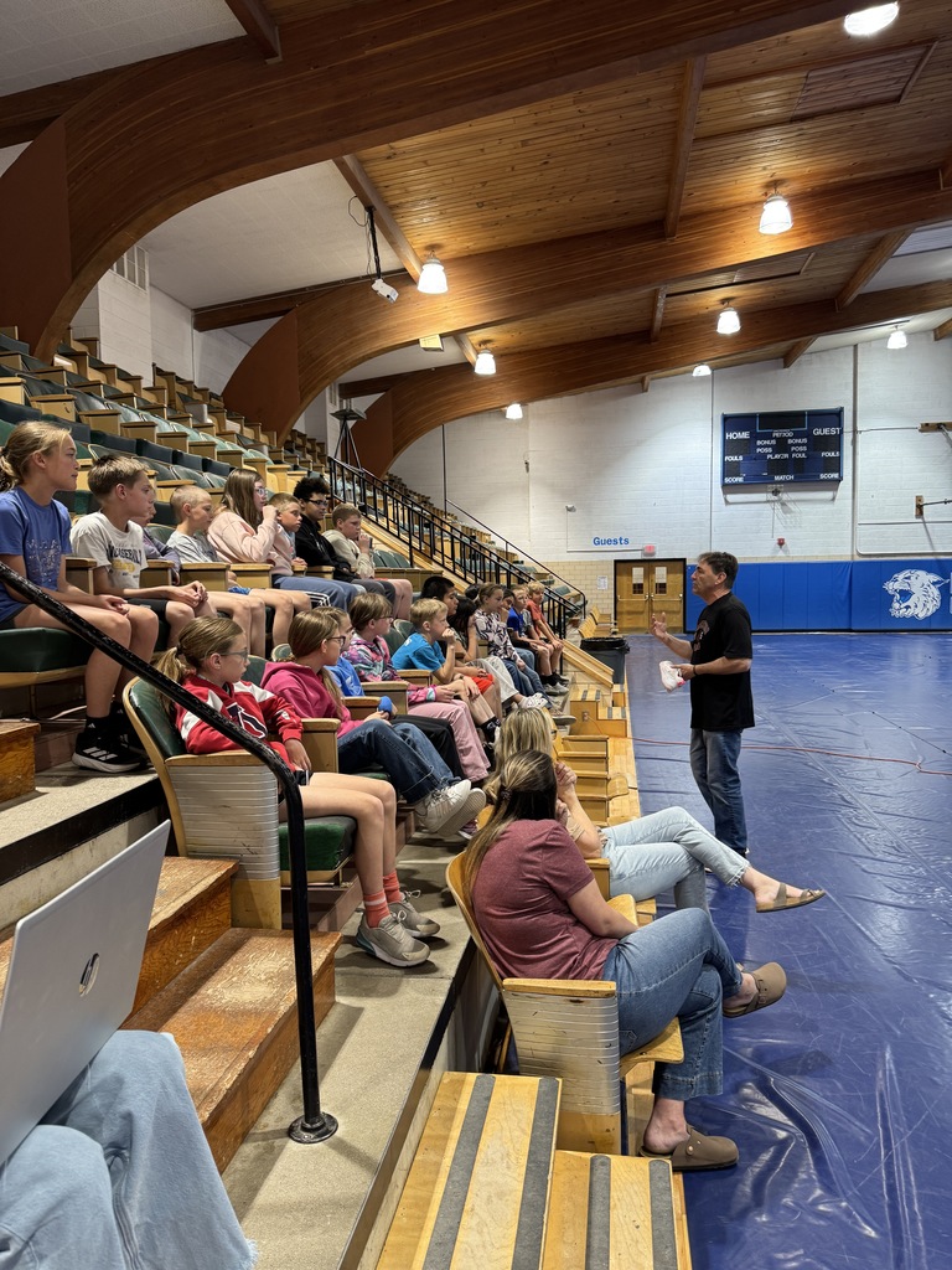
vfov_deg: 71.6
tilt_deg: -4.3
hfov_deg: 56.8
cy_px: 635
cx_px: 476
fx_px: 880
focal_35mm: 24
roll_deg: +1.2
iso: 160
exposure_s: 1/60
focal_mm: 6.76
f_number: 1.78
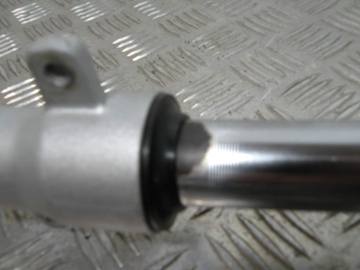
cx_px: 180
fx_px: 343
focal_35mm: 33
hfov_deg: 55.4
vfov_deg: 42.9
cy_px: 135
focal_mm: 5.8
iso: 64
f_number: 3.5
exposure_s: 1/66.1
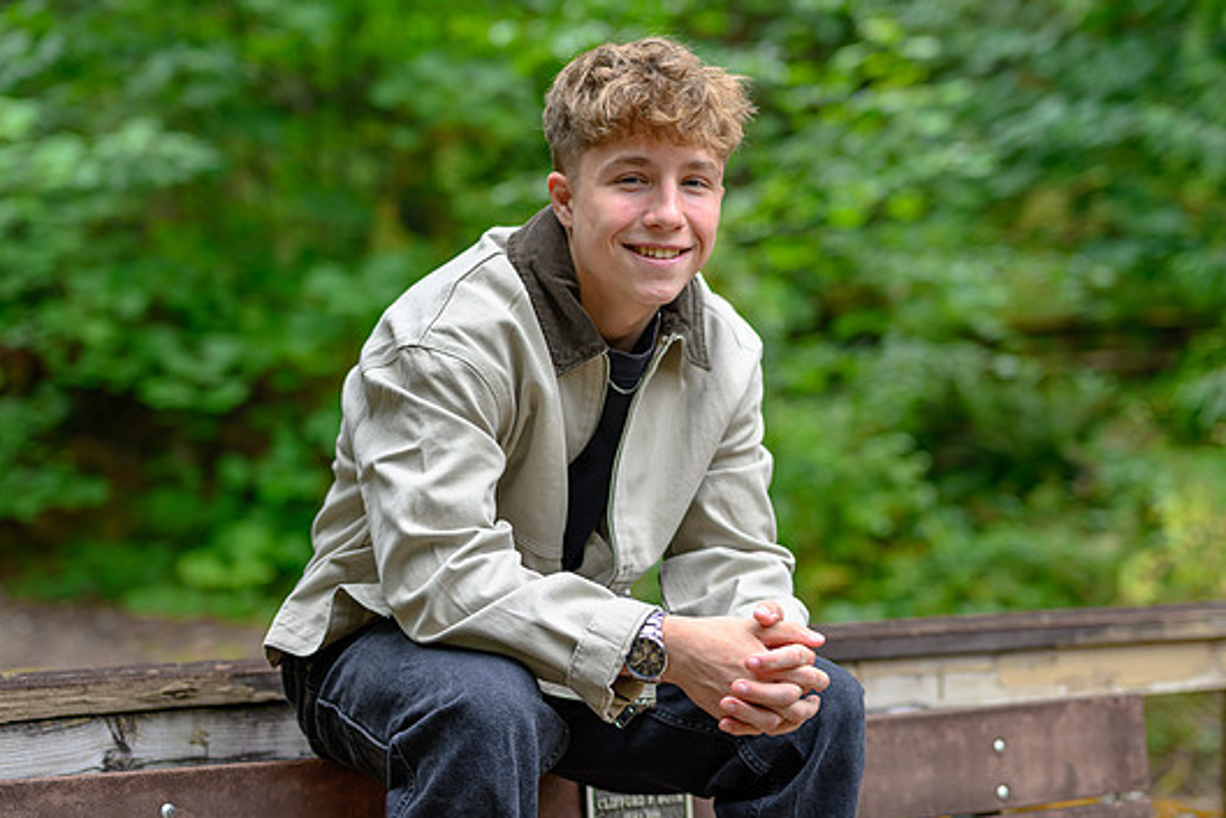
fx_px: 2350
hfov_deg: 29.2
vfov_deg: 19.7
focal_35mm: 69
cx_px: 648
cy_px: 373
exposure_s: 1/200
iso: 160
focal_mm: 50
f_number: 2
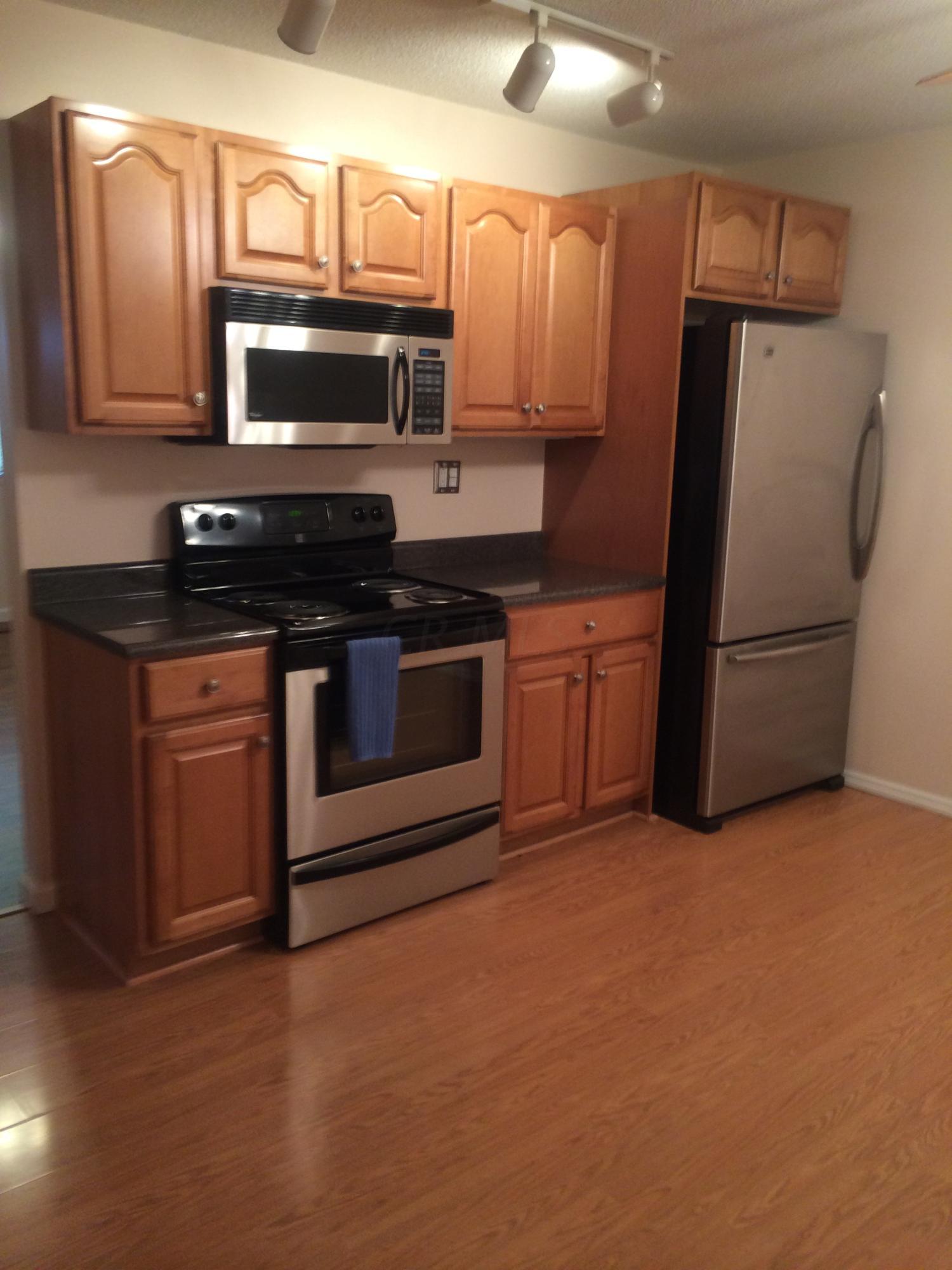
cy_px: 635
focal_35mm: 30
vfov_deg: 60.0
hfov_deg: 46.8
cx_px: 476
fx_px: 1100
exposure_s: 1/30
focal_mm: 4.12
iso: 160
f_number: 2.2
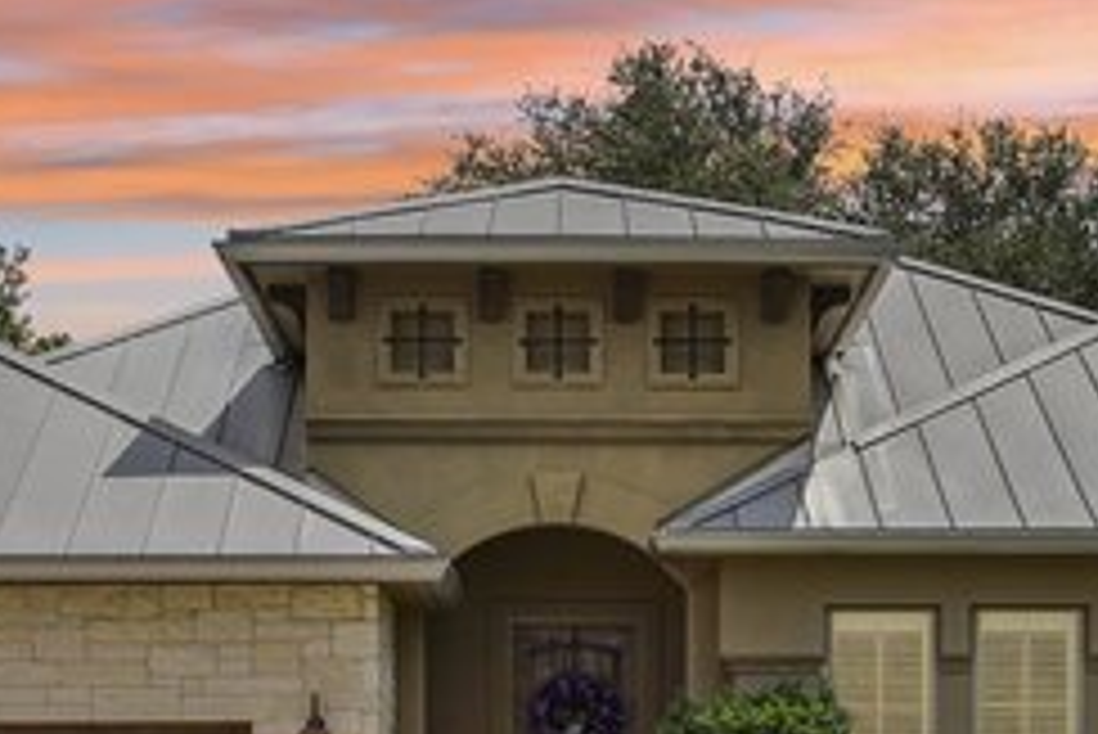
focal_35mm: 85
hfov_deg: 23.8
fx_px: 2603
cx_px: 544
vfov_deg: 15.9
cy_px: 597
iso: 100
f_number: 8
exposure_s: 1/400
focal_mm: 32.5
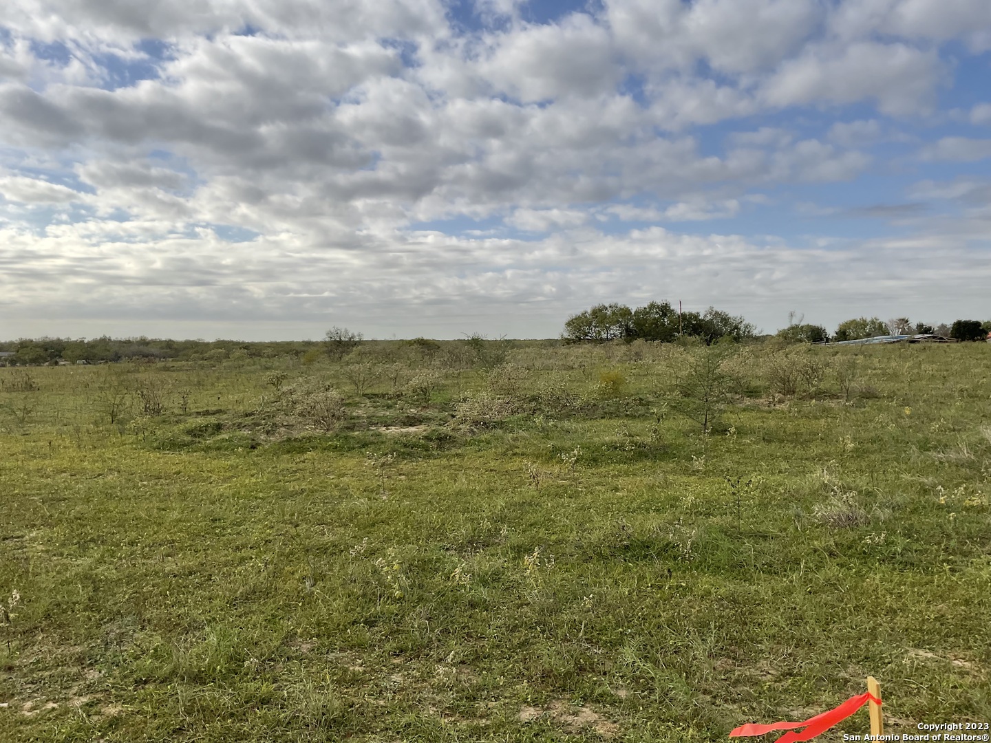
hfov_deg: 61.7
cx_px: 496
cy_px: 372
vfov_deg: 48.2
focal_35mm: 29
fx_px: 830
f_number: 1.8
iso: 20
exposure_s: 1/2427
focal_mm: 3
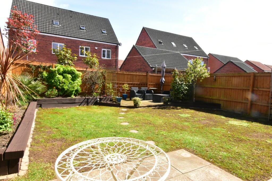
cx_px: 136
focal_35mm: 21
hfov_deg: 81.2
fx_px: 159
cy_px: 90
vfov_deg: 59.5
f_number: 25
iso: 2200
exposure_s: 1/200
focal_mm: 14
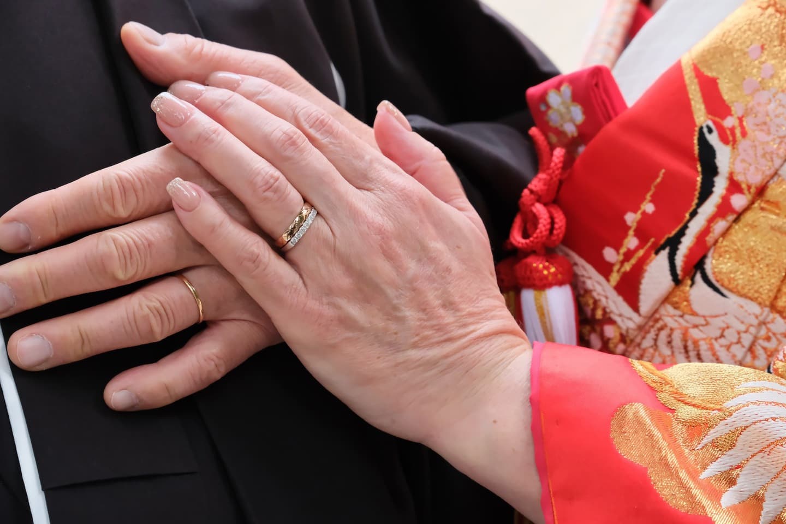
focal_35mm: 105
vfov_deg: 13.0
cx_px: 393
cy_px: 262
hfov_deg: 19.5
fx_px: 2292
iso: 3200
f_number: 5.6
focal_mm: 70
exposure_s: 1/80
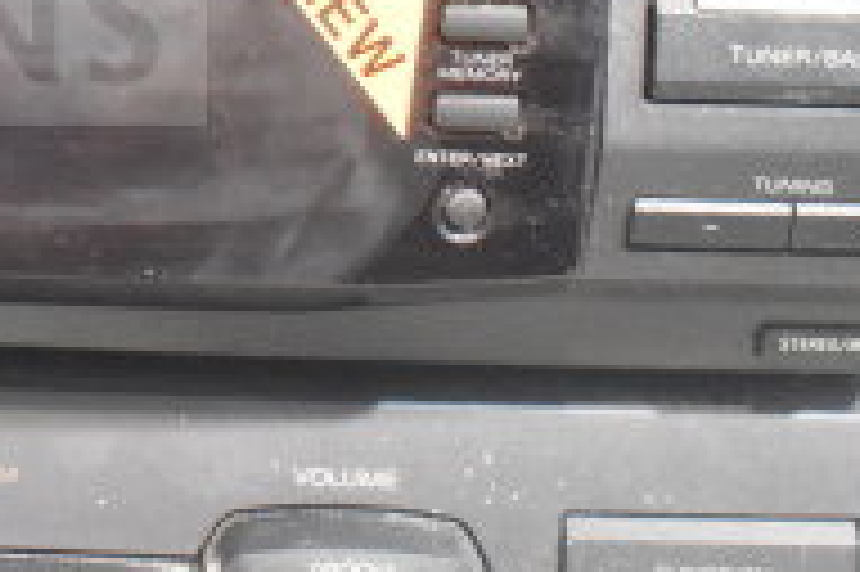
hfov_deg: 13.7
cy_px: -232
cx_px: -302
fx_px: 3437
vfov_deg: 9.3
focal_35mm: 144
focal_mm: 30
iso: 6400
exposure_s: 1/50
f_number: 4.2
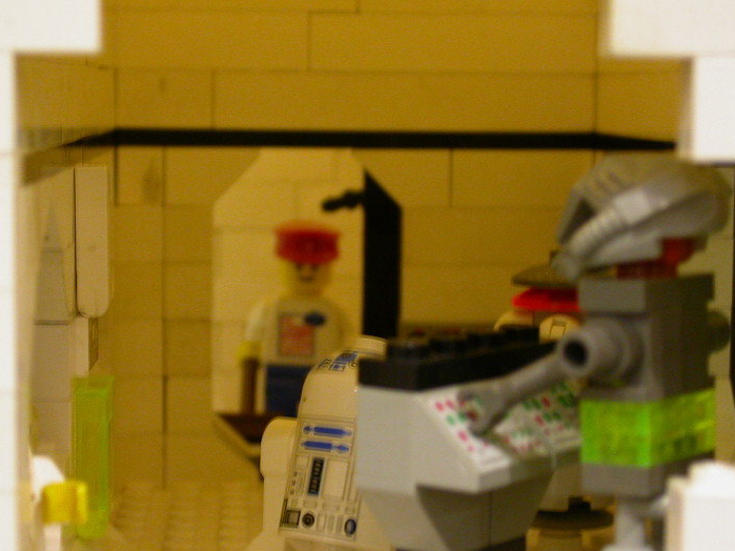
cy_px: 330
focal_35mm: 107
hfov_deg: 18.4
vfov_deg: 13.8
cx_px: 300
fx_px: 2272
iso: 100
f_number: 3.3
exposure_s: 1/2.2
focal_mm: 15.1
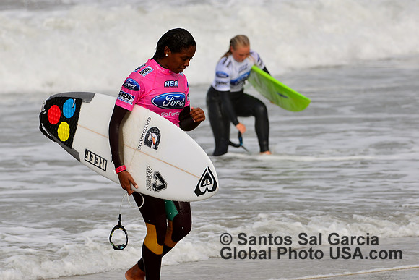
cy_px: 140
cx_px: 210
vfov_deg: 4.3
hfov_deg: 6.4
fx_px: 3725
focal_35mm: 320
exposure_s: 1/400
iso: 200
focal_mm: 320
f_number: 10
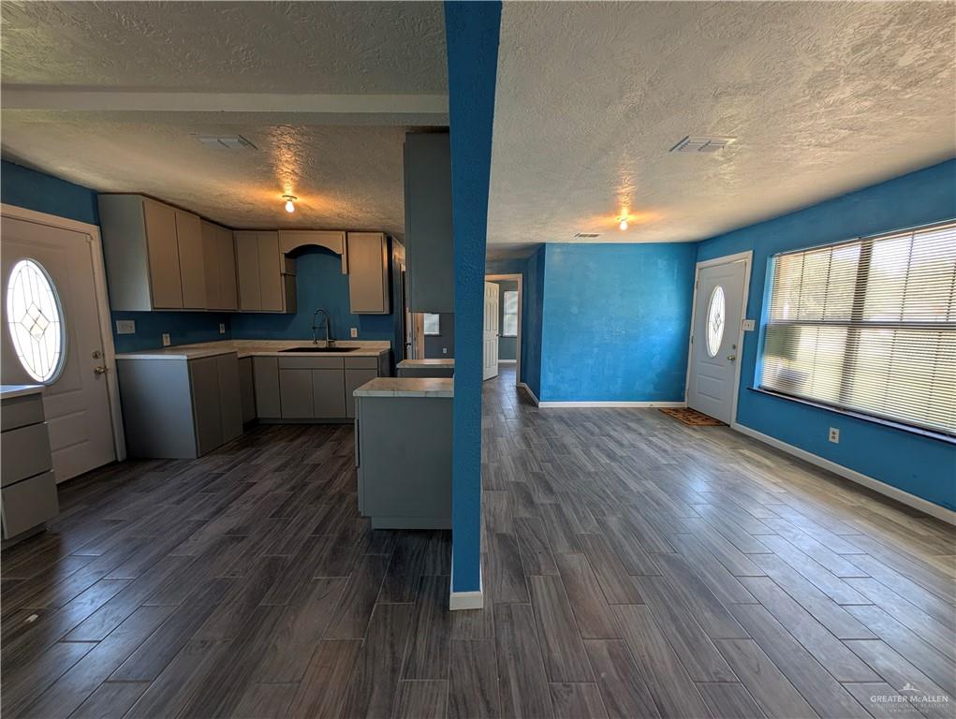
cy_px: 360
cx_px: 478
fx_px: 332
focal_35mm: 12
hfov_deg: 110.5
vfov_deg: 94.6
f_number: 1.95
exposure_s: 1/120
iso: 67
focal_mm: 2.23
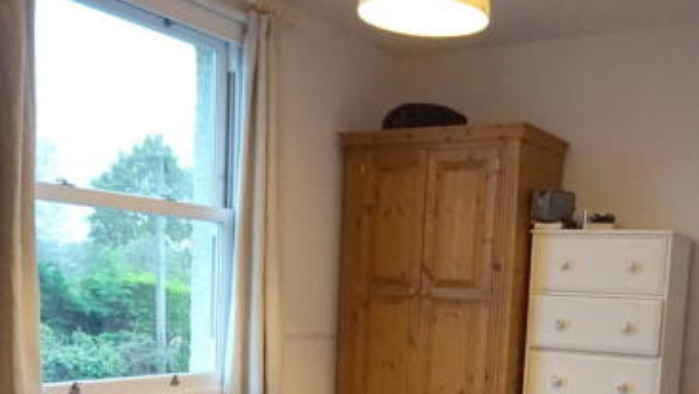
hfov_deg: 45.4
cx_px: 392
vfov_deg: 25.2
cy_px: 399
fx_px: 834
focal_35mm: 45
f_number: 3.5
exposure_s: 1/100
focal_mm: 16
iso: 3200
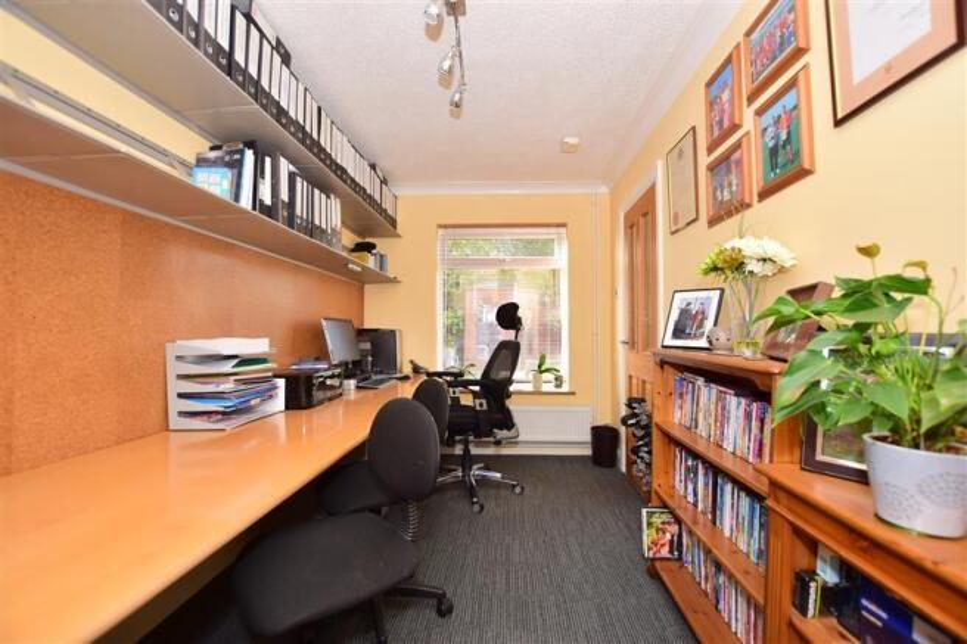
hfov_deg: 100.4
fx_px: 403
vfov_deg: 77.3
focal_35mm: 15
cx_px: 484
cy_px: 322
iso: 200
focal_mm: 10
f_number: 5
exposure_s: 1/60
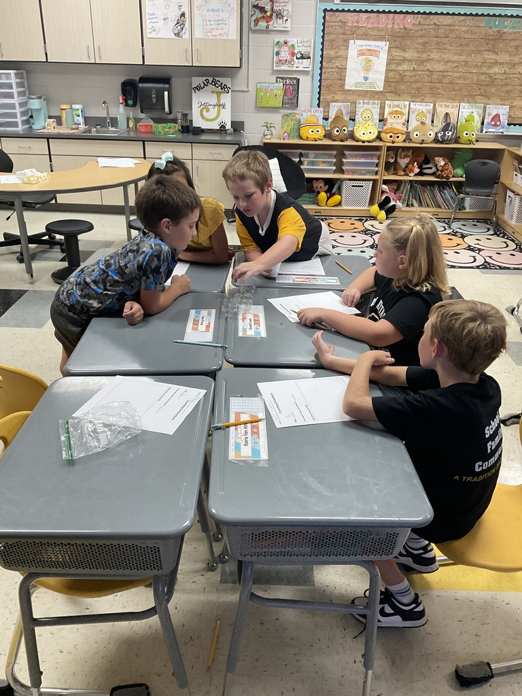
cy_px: 348
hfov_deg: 48.2
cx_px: 261
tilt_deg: -29.4
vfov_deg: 61.7
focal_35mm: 29
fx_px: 583
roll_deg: -1.7
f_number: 1.8
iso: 100
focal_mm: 3
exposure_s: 1/60
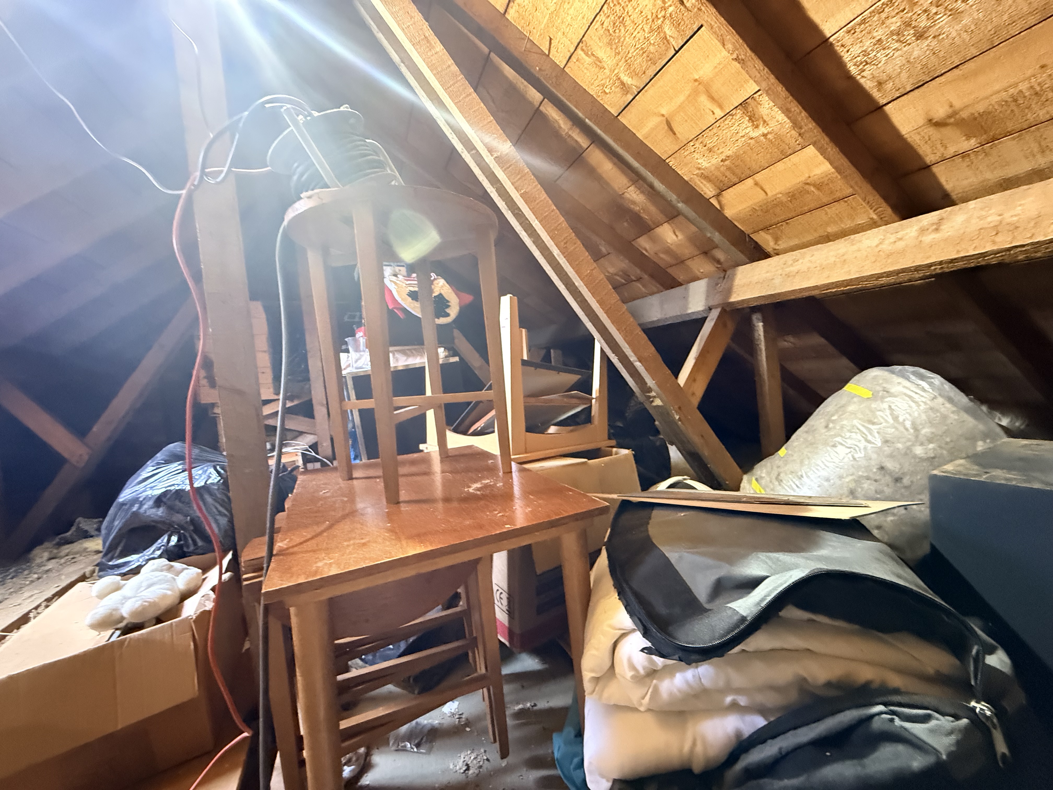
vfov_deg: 85.7
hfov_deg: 102.1
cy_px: 395
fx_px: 426
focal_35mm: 14
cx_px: 526
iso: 1000
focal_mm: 2.22
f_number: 2.2
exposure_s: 1/33
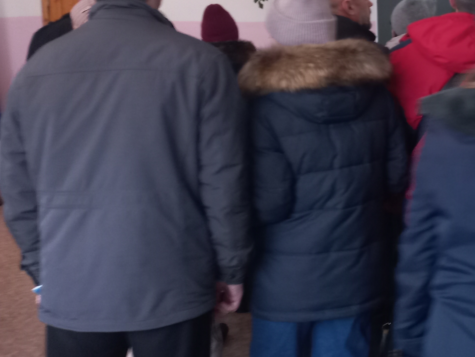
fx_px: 823
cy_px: 75
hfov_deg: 29.0
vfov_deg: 24.1
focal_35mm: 60
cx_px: 529
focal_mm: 4.6
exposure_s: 1/25
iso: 400
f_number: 1.8
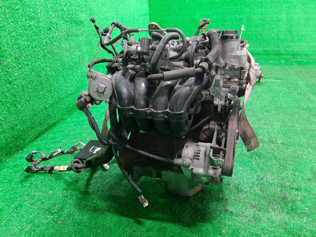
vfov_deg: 53.1
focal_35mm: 26
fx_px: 237
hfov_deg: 67.3
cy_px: 118
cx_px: 158
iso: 241
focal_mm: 3.93
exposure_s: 1/50
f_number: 1.7
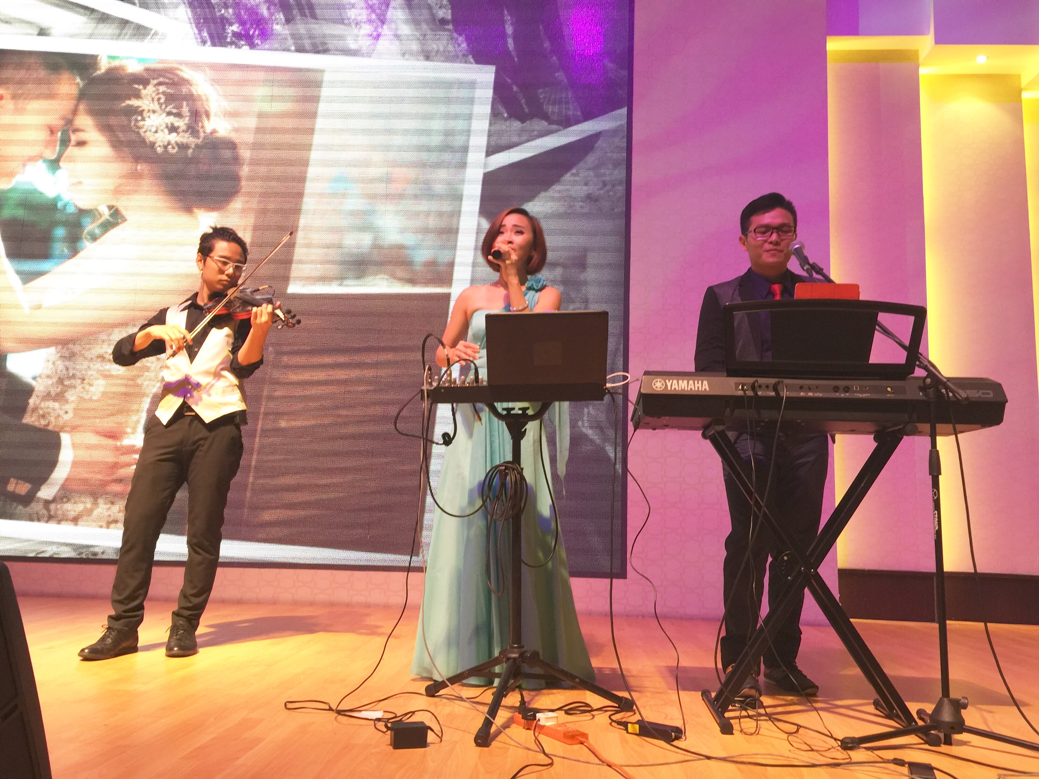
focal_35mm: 29
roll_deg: -3.9
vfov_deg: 48.2
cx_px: 520
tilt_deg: +7.9
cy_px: 390
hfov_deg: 61.7
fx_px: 870
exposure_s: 1/17
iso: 40
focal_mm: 4.15
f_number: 2.2
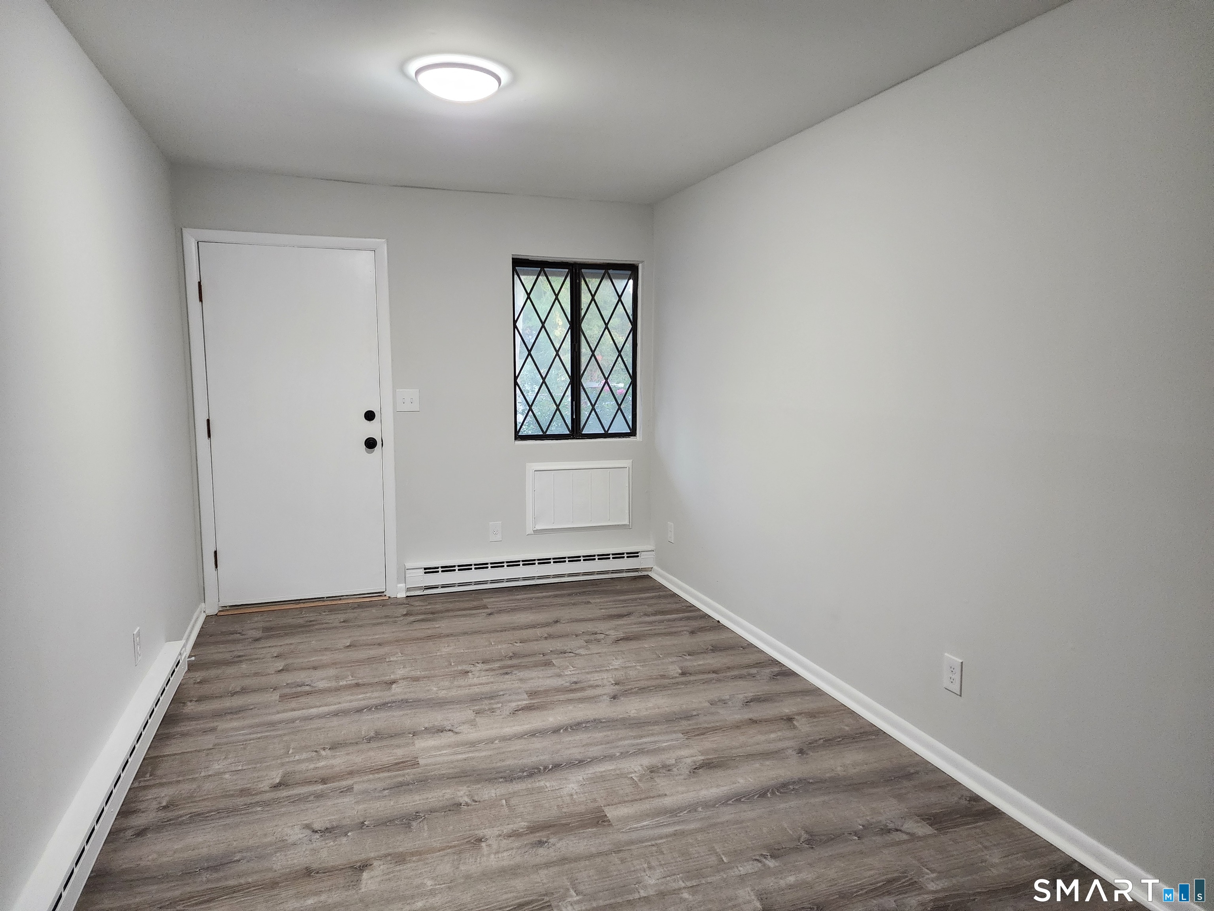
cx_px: 607
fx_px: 807
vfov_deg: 58.9
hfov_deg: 73.9
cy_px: 456
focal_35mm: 23
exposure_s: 1/120
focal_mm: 6.4
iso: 800
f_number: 1.8
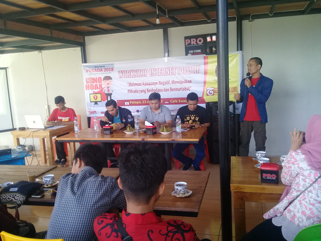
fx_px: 287
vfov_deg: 45.4
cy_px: 120
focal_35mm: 31
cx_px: 160
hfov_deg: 58.4
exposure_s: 1/50
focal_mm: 3.3
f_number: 2.2
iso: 64
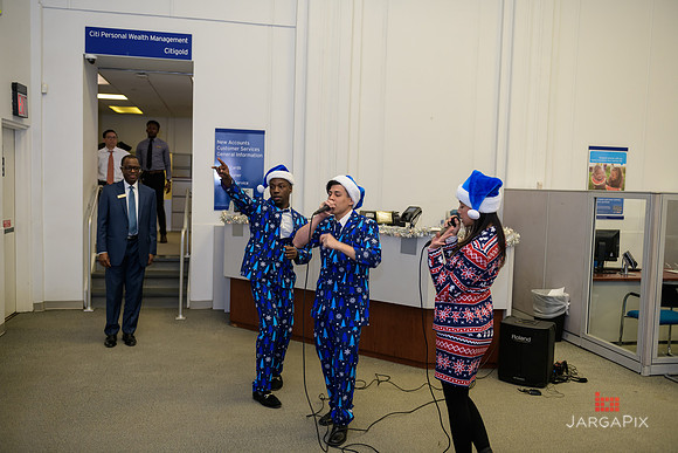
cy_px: 226
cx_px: 339
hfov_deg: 58.7
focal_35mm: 32
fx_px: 603
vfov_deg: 41.1
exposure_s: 1/125
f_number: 3.2
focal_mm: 32
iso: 400
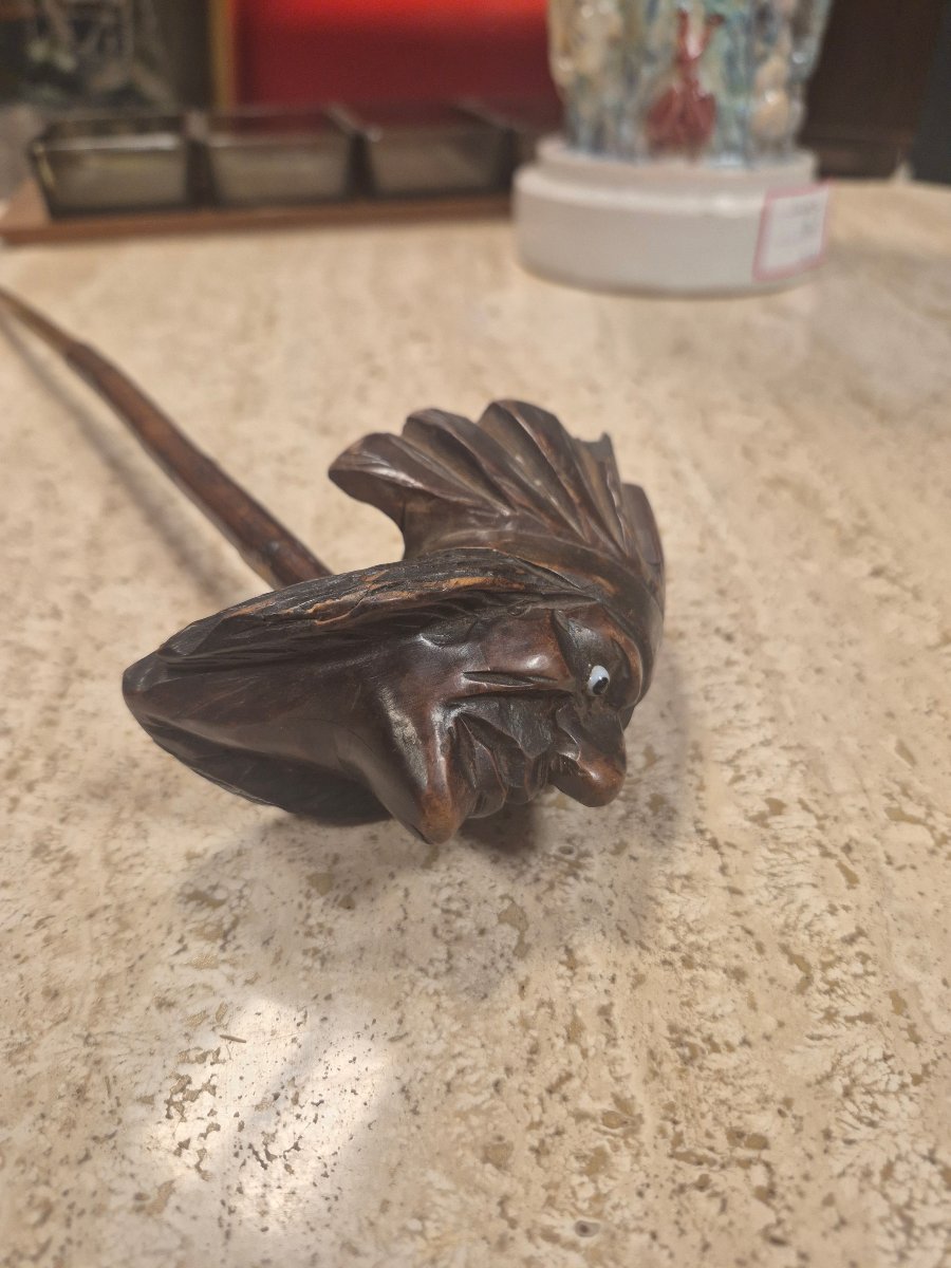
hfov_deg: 58.9
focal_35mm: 23
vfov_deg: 73.9
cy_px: 634
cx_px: 476
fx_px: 843
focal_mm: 5.4
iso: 160
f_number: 1.8
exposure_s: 1/100
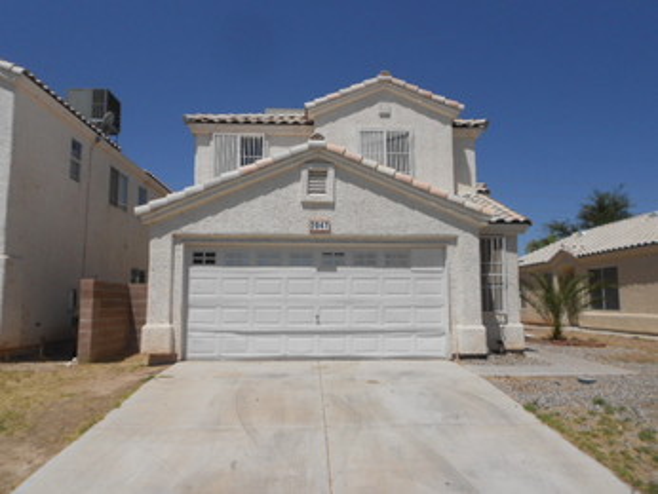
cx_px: 329
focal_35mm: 26
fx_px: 495
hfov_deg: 67.3
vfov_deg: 53.1
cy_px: 247
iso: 80
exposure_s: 1/400
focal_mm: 4.6
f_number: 8
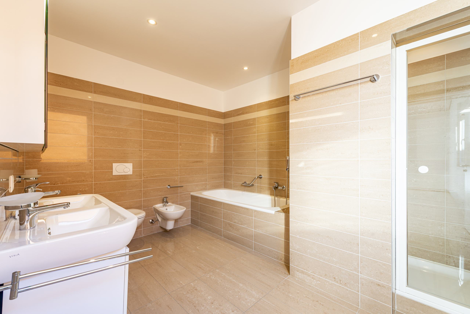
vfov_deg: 81.3
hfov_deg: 104.2
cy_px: 157
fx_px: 183
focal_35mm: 14
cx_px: 235
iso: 100
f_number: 9
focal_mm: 14
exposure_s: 1/4
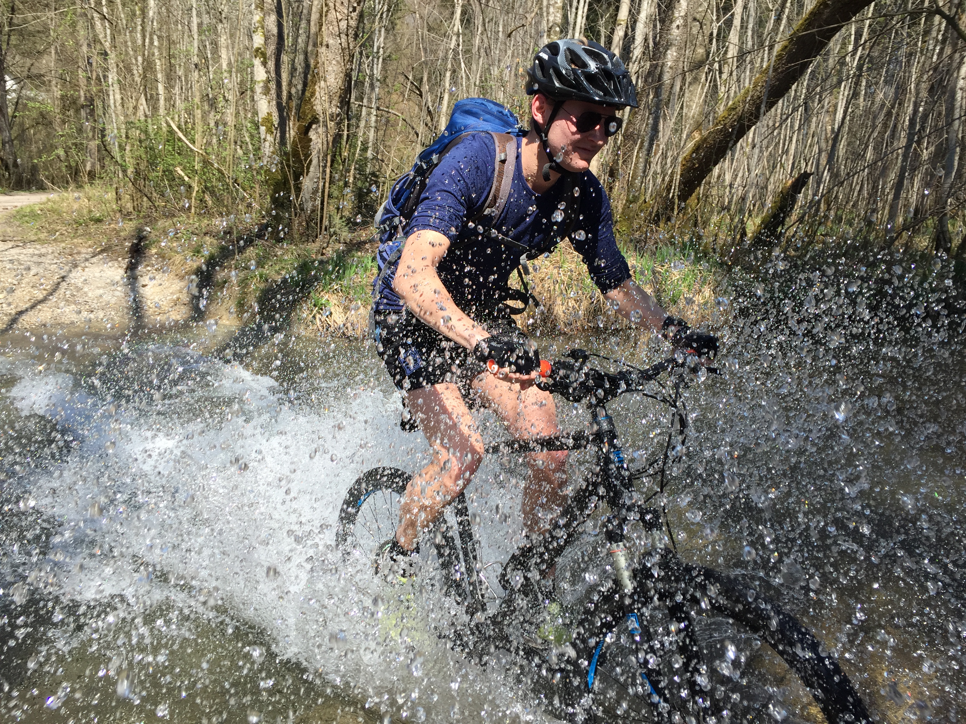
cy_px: 362
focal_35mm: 29
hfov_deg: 61.7
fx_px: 809
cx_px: 483
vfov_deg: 48.2
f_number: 2.2
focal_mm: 4.15
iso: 32
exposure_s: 1/1068
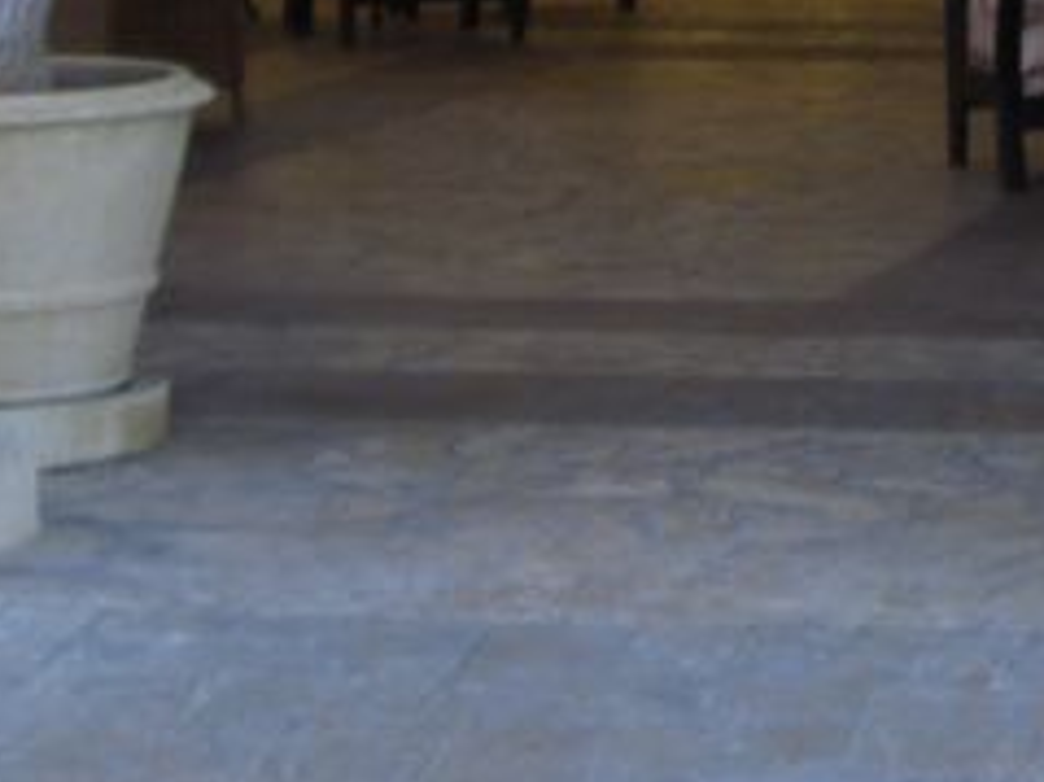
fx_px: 4914
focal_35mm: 163
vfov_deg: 8.8
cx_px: 1293
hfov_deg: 11.8
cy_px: -459
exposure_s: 1/160
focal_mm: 6.2
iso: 64
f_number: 2.7
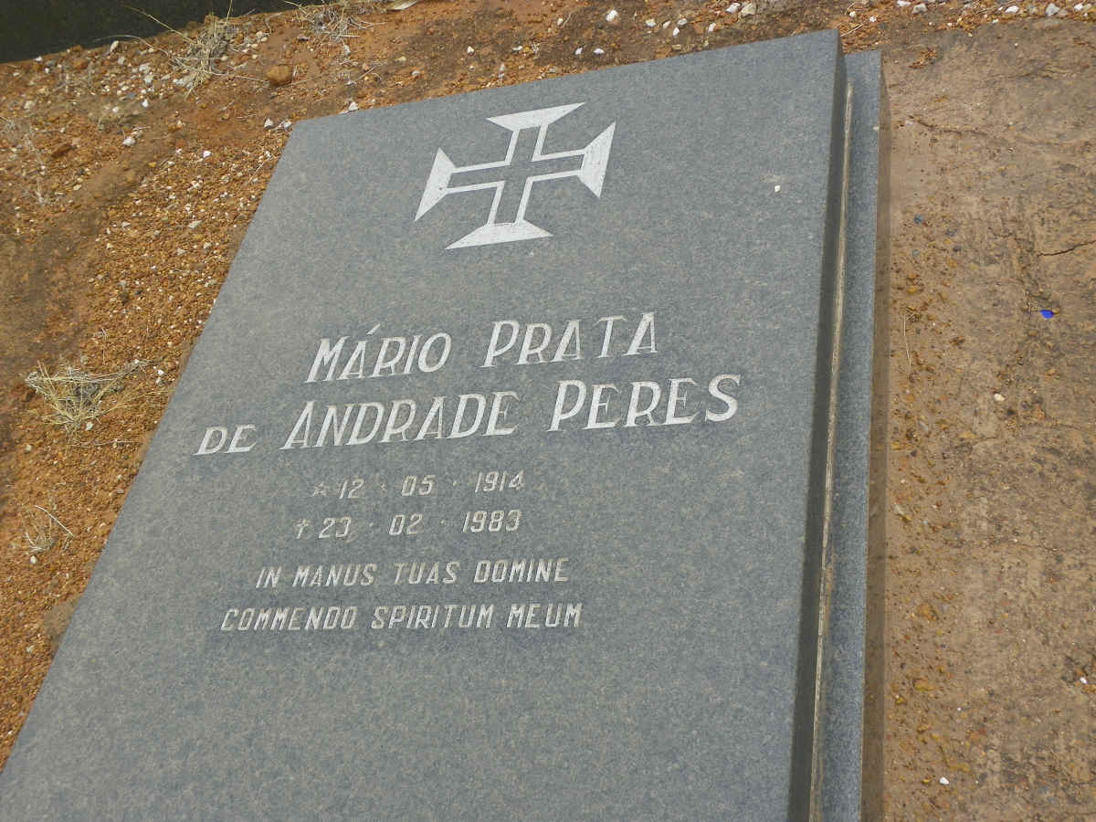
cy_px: 411
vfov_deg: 35.1
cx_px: 548
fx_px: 1298
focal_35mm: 41
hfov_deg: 45.8
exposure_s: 1/250
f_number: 4.5
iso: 64
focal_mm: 7.3
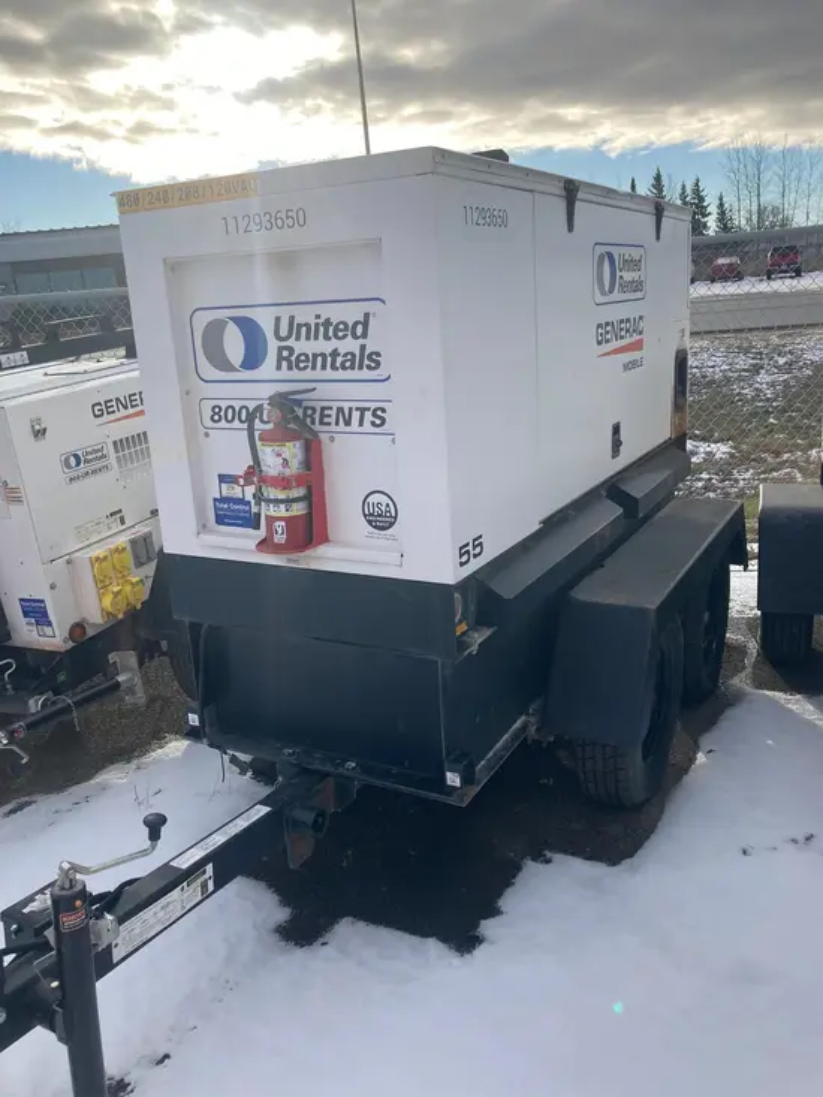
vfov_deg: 63.4
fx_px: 887
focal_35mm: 28
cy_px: 548
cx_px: 412
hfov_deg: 49.8
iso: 20
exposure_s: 1/941
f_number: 1.8
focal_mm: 3.99
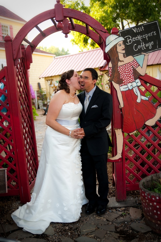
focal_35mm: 44
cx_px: 80
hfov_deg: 30.5
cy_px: 121
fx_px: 296
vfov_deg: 44.5
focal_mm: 44
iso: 200
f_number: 3.2
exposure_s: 1/250
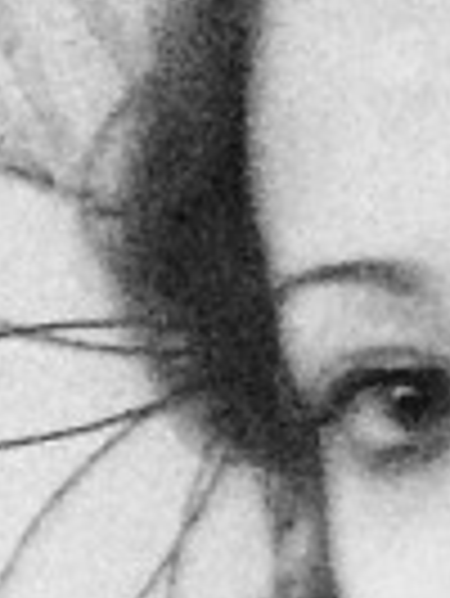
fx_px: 2423
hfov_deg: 9.9
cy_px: 1178
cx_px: 855
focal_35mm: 140
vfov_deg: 12.5
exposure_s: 1/17
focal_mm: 2.15
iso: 1250
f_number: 2.4
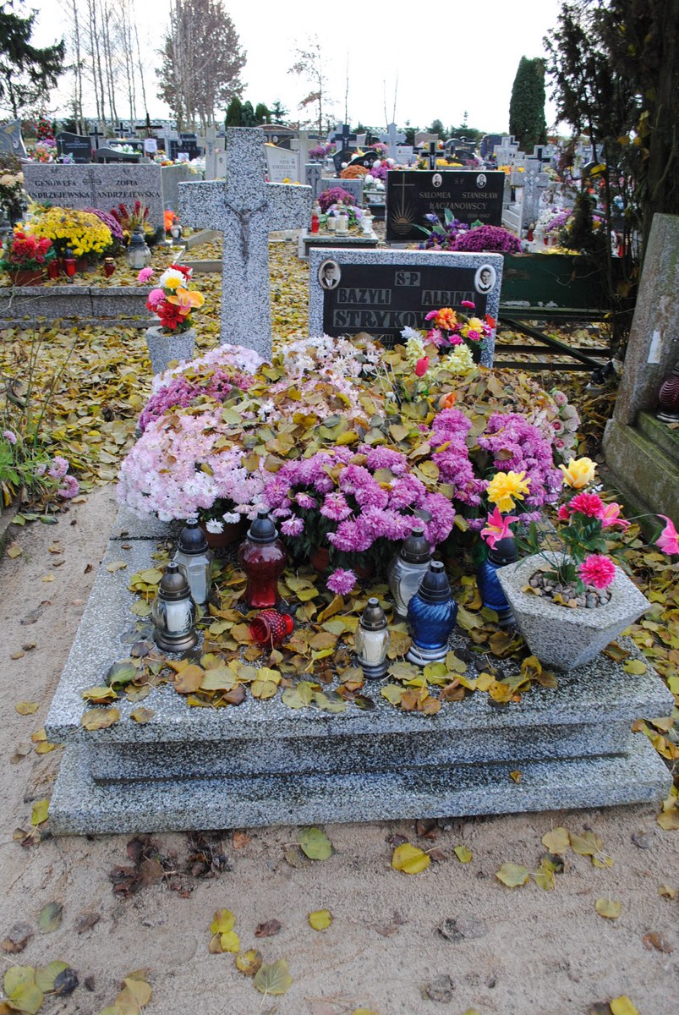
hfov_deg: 48.0
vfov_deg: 67.3
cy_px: 508
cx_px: 340
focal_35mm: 27
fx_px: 762
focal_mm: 18
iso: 200
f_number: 5
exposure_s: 1/100
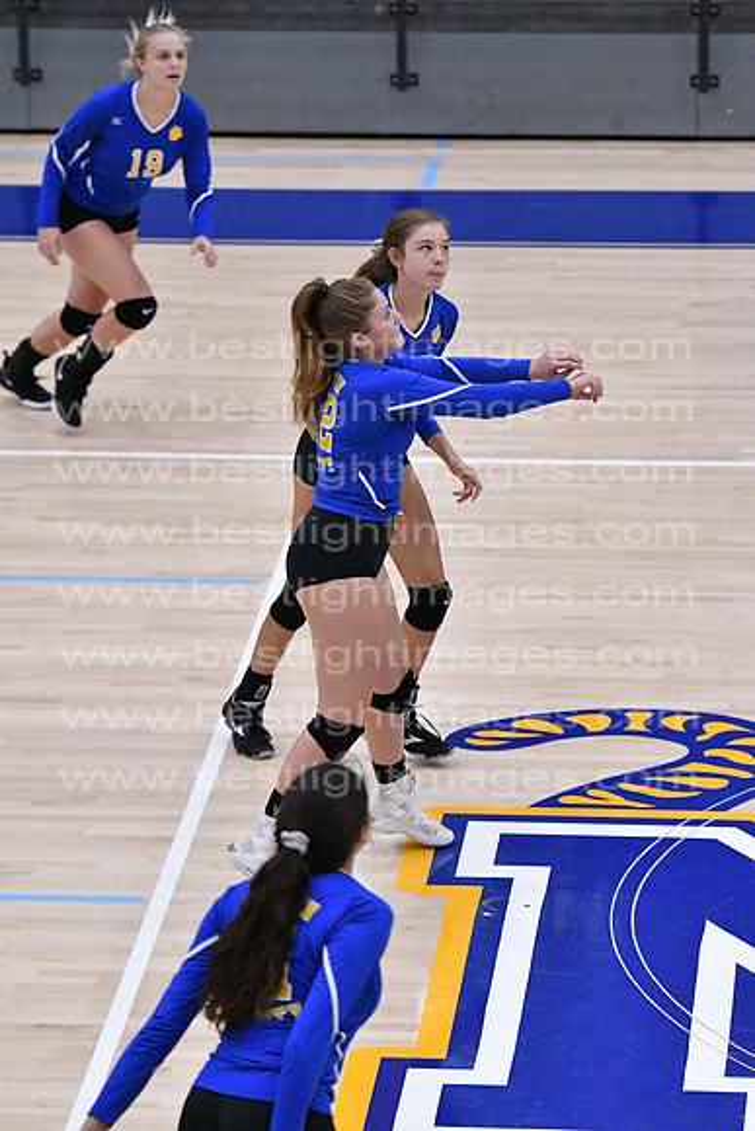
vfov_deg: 10.2
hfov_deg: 6.8
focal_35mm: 202
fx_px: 6366
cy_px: 566
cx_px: 378
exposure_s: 1/1250
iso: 6400
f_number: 3.2
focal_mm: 135
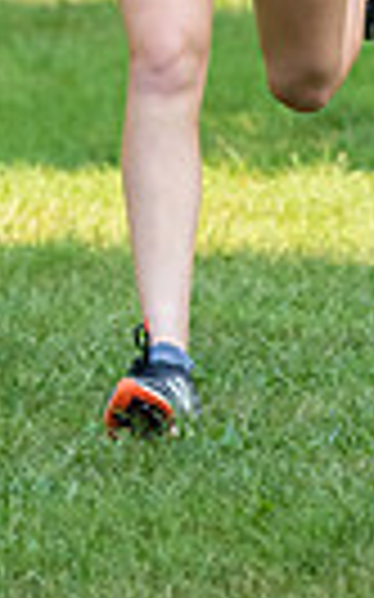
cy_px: -162
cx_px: 205
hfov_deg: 1.8
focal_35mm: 748
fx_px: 12212
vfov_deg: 2.8
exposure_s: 1/1600
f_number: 5
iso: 1600
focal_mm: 145
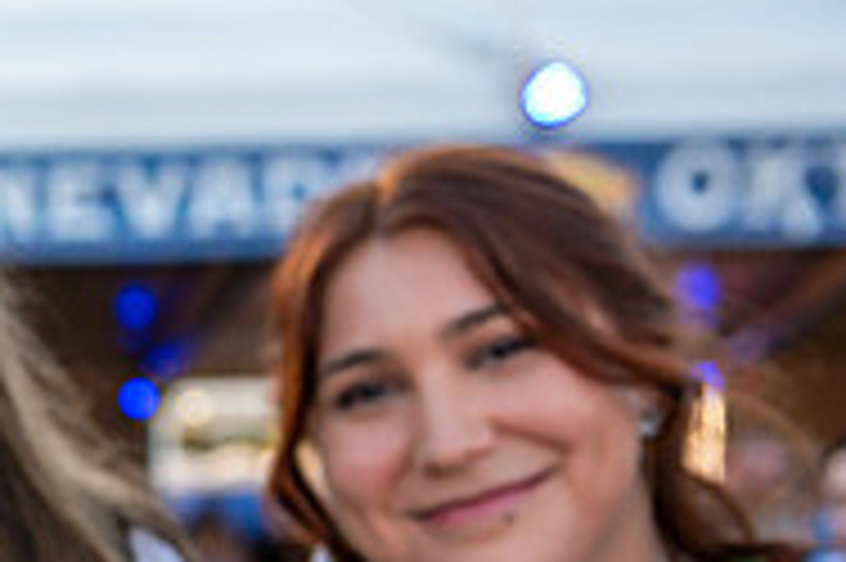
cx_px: -450
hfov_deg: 13.8
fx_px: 3264
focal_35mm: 139
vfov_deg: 9.7
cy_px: 690
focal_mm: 45
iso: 640
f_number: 4
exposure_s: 1/1000
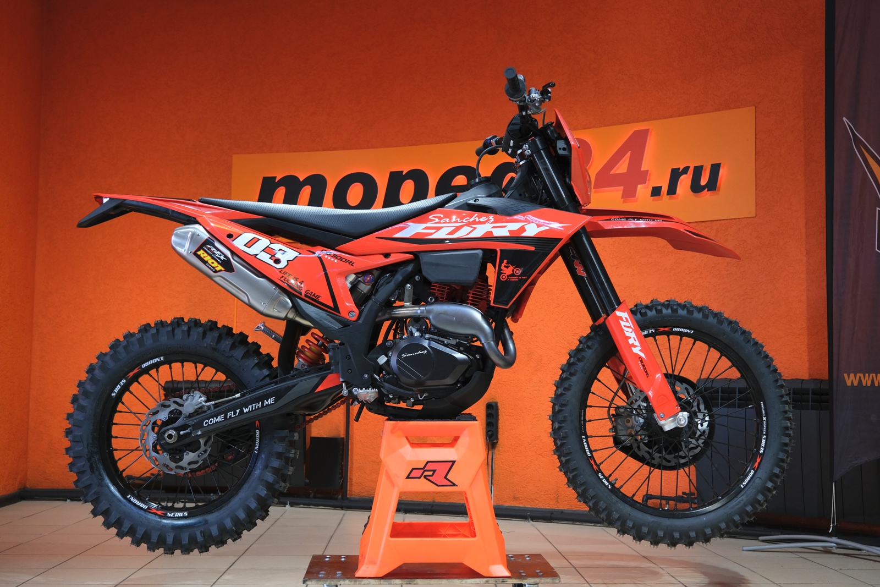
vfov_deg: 32.6
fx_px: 1002
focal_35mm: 41
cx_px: 440
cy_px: 294
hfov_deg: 47.4
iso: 1250
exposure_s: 1/100
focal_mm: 27.5
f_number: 4
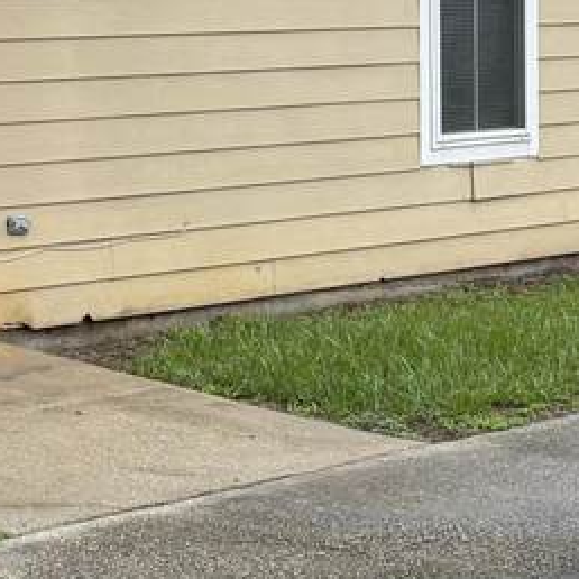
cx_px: -370
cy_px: 105
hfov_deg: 14.0
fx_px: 2157
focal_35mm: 114
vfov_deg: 15.2
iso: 64
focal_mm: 5.96
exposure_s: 1/1263
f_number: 1.6
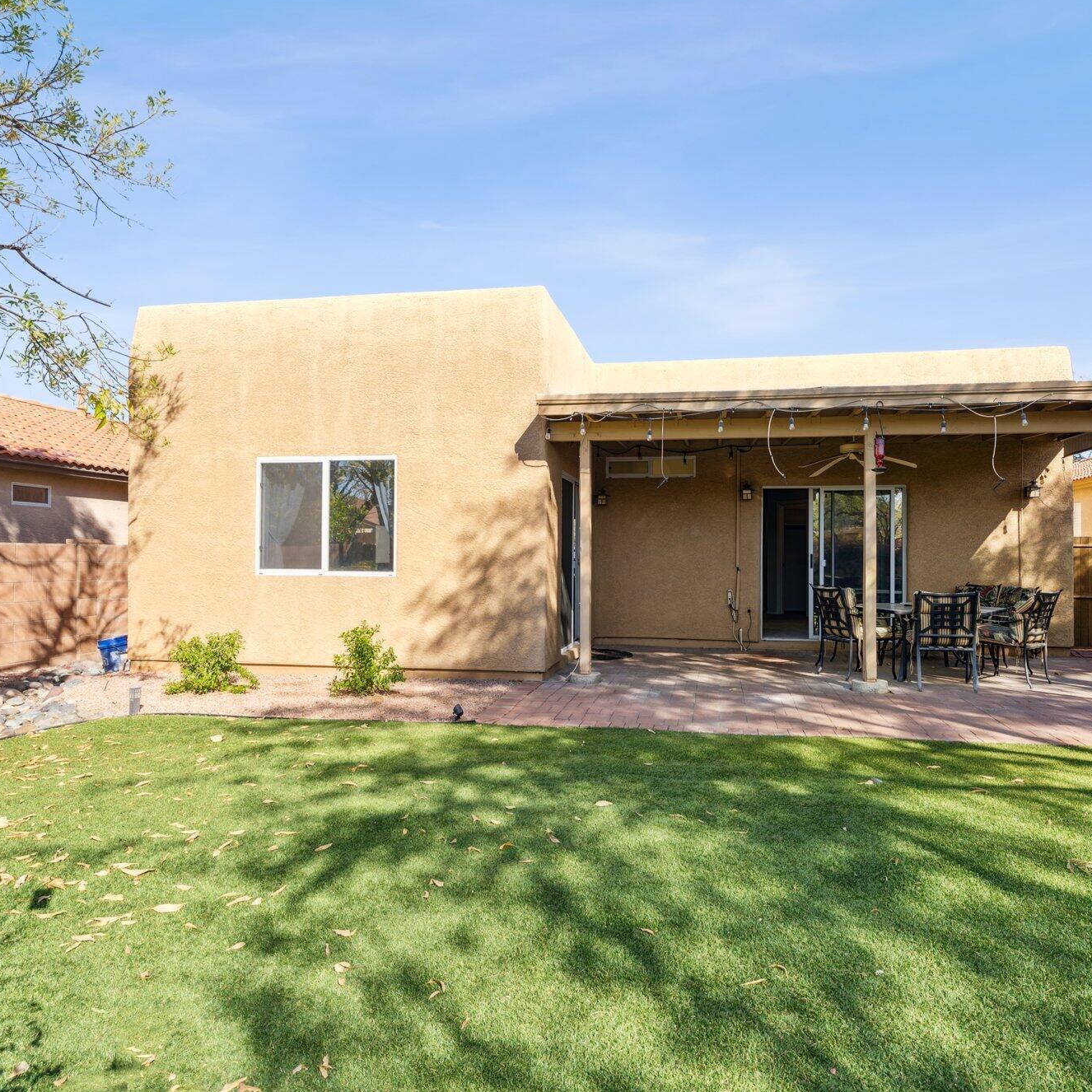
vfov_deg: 71.1
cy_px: 531
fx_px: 764
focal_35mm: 21
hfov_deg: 70.9
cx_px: 602
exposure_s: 1/80
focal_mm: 16.3
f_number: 6.3
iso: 100
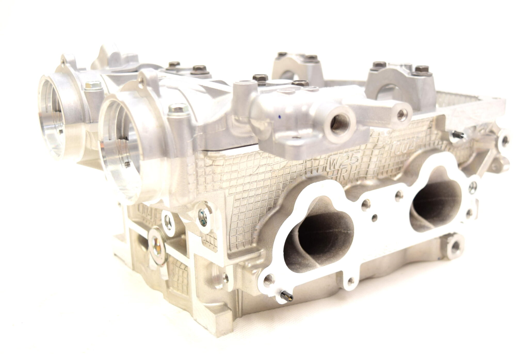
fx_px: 662
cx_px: 264
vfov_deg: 29.9
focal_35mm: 45
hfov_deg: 43.6
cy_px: 177
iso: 400
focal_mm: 30
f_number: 5
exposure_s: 1/100
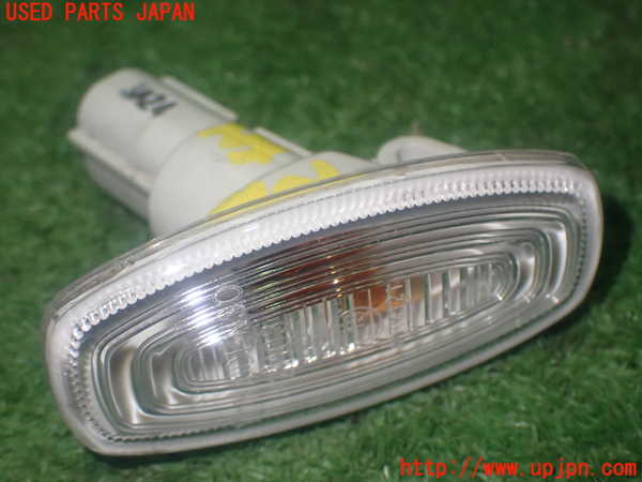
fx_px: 1076
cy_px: 241
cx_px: 321
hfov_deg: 33.2
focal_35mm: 58
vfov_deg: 25.2
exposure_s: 1/60
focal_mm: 10.35
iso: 500
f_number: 3.5
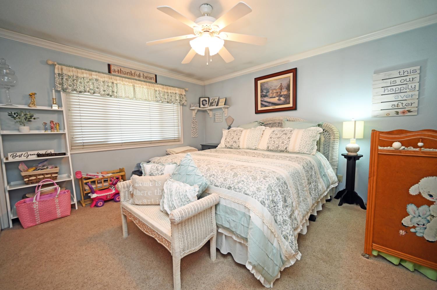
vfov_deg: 81.1
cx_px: 218
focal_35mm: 14
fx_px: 170
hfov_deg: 104.3
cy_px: 145
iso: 640
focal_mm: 14
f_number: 4
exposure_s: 1/60
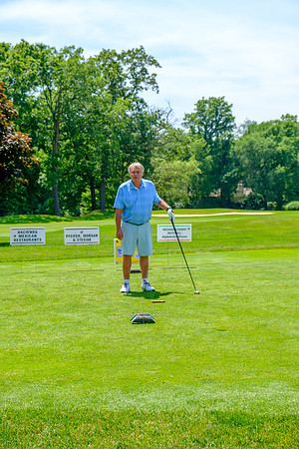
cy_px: 224
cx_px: 150
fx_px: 673
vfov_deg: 36.9
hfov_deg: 25.1
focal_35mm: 54
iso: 200
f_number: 5.6
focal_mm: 35.8
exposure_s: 1/250
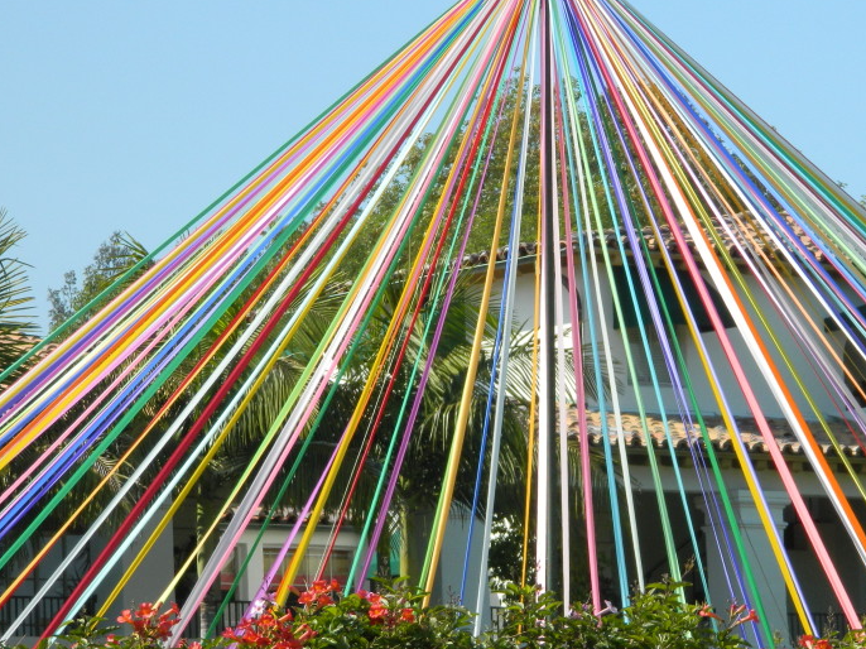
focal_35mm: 224
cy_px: 395
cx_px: 572
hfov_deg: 8.8
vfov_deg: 6.6
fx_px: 5602
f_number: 4.9
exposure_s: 1/500
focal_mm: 27
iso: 110
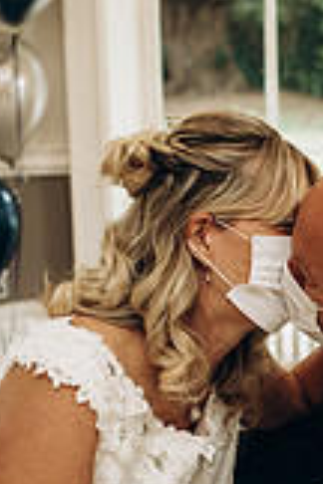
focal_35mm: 128
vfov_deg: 16.0
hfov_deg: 10.6
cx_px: 341
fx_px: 1723
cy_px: 311
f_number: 2.8
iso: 160
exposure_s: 1/100
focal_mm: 35
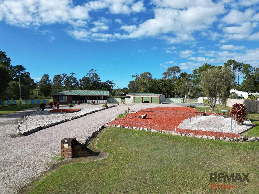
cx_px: 130
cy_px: 97
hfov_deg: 71.6
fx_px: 180
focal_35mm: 24
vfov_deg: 56.8
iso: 110
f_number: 1.7
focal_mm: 6.72
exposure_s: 1/2500
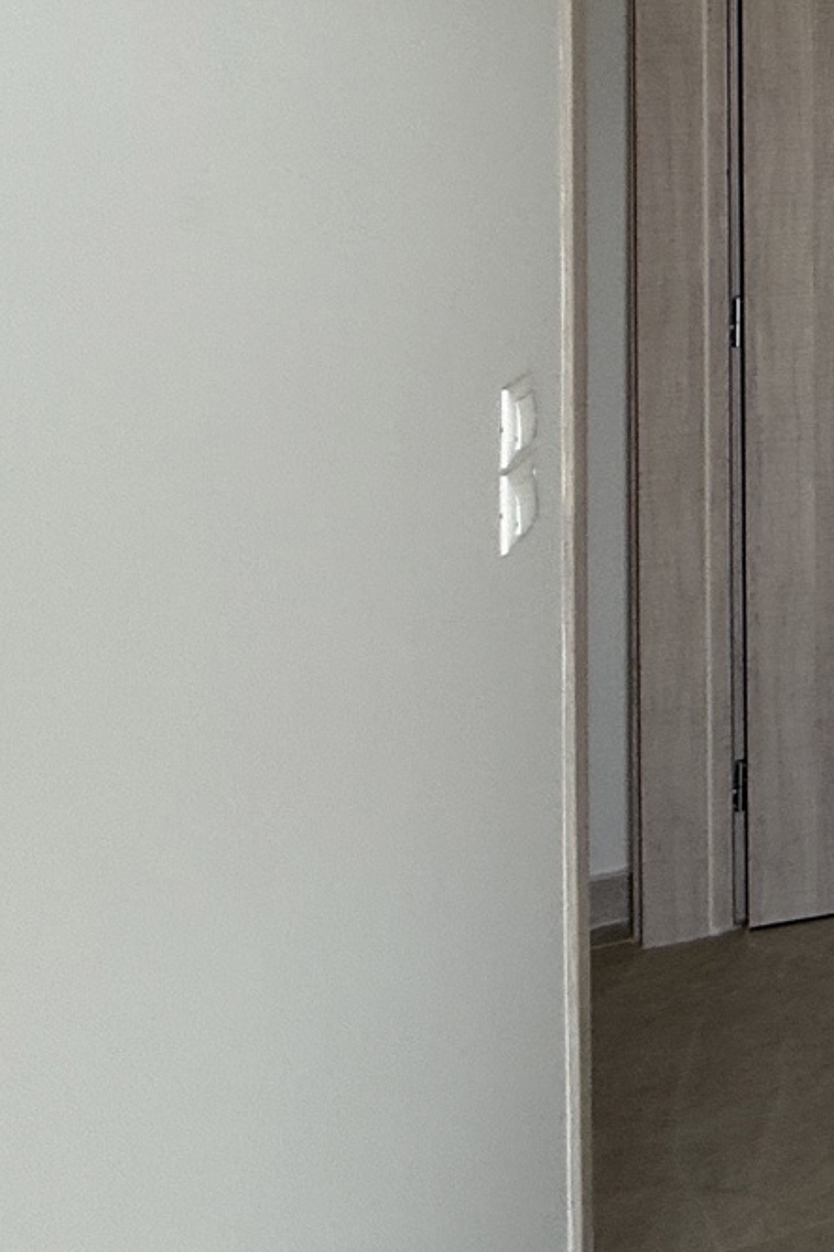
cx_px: 1706
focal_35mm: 42
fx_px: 1459
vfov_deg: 41.2
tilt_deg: +0.0
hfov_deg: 18.6
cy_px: 38
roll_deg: -0.2
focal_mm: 2.22
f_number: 2.2
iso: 50
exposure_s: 1/100
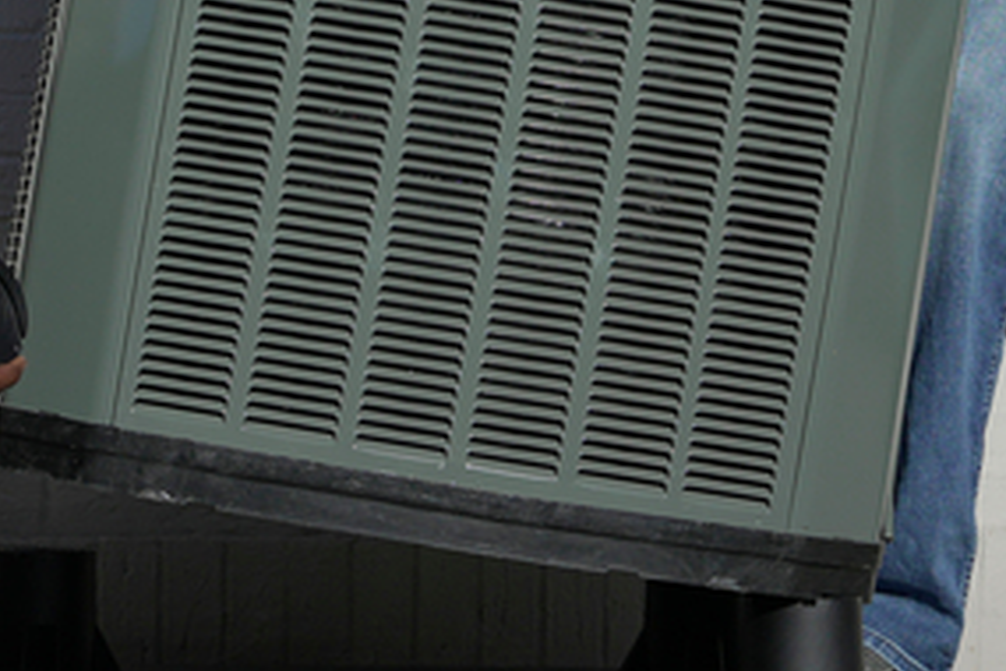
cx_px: 342
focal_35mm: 181
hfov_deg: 11.3
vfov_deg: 7.5
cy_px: -145
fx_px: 5058
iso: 200
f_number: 4
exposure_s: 1/3200
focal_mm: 43
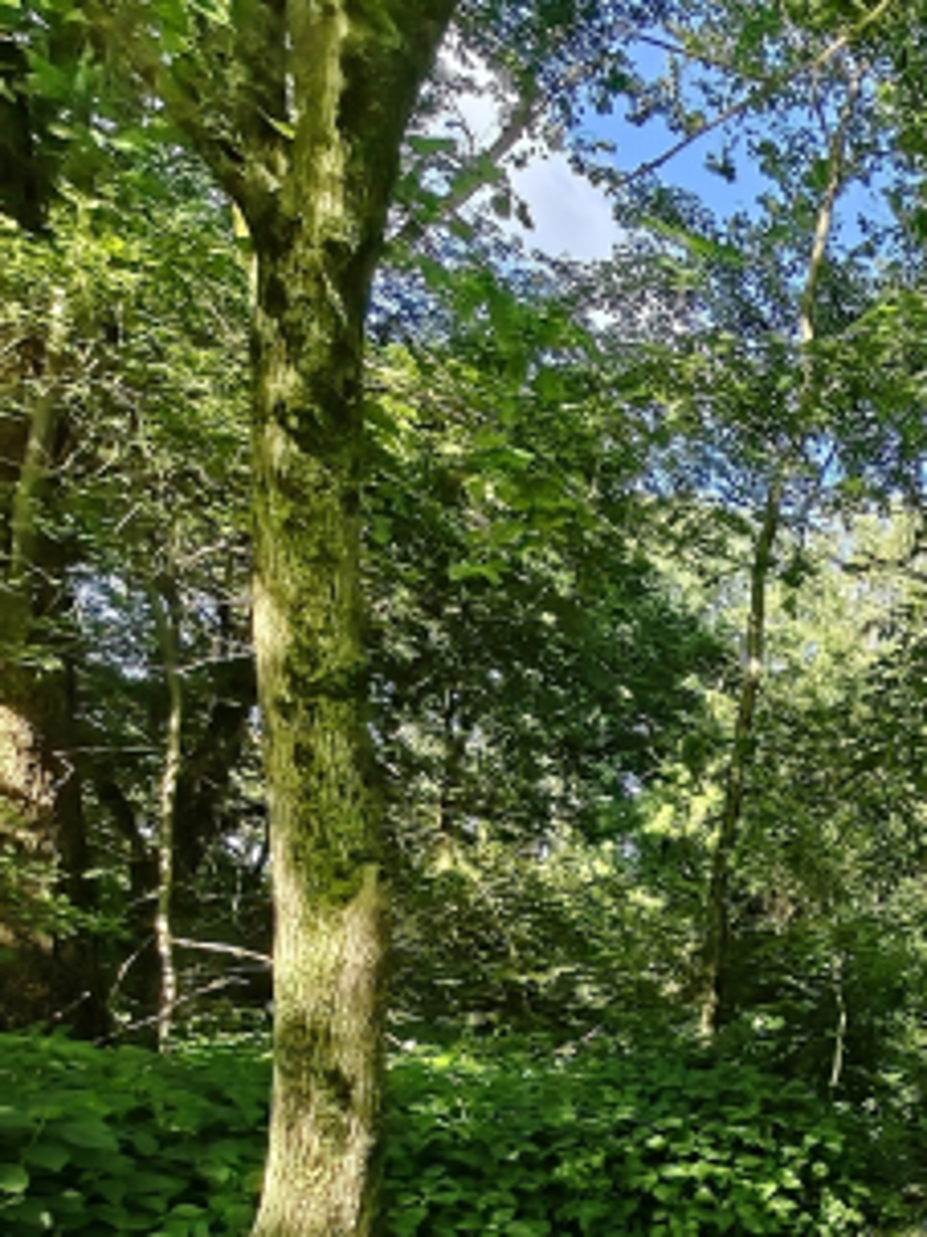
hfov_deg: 30.6
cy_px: 1004
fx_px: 1179
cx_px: 1284
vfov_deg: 51.6
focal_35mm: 33
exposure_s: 1/238
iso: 640
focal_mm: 2.3
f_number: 2
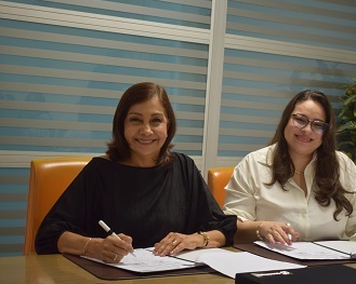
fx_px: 685
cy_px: 143
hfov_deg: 29.1
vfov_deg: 23.5
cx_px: 215
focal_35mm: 65
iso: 640
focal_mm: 38
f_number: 4.8
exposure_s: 1/60
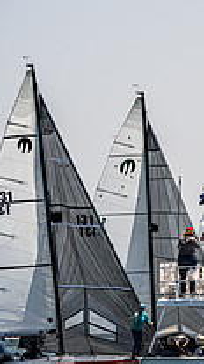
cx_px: 554
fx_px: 3877
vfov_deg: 5.4
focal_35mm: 402
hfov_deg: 3.0
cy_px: 215
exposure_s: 1/2500
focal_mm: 120
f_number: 8
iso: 400
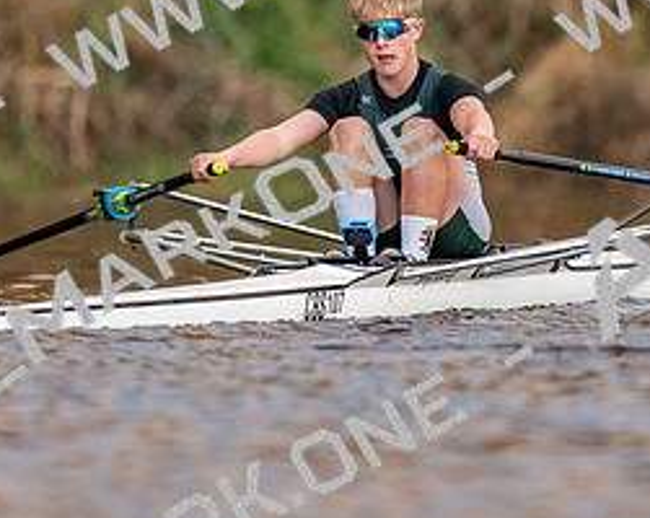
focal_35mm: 1303
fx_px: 25028
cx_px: 365
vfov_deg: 1.2
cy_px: 96
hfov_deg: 1.5
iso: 5600
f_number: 4
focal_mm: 600
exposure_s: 1/2000
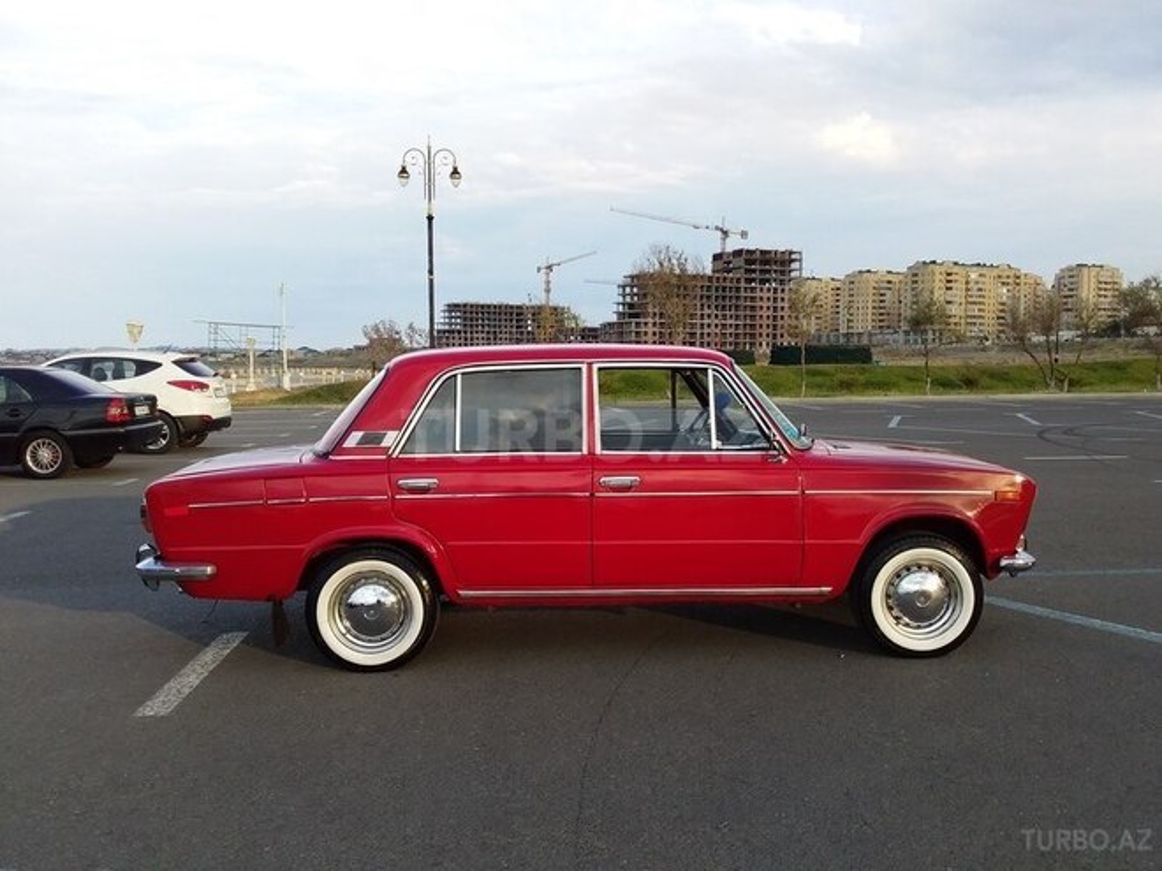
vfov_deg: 45.4
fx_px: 1041
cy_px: 436
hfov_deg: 58.4
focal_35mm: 31
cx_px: 581
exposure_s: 1/361
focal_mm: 3.3
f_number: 2.2
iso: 40
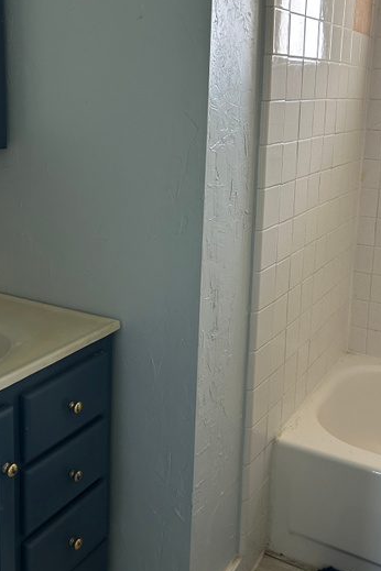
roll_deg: -2.4
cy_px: 216
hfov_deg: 33.4
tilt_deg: -7.8
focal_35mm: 40
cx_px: 207
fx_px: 635
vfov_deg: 48.0
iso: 160
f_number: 1.5
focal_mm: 5.7
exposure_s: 1/60
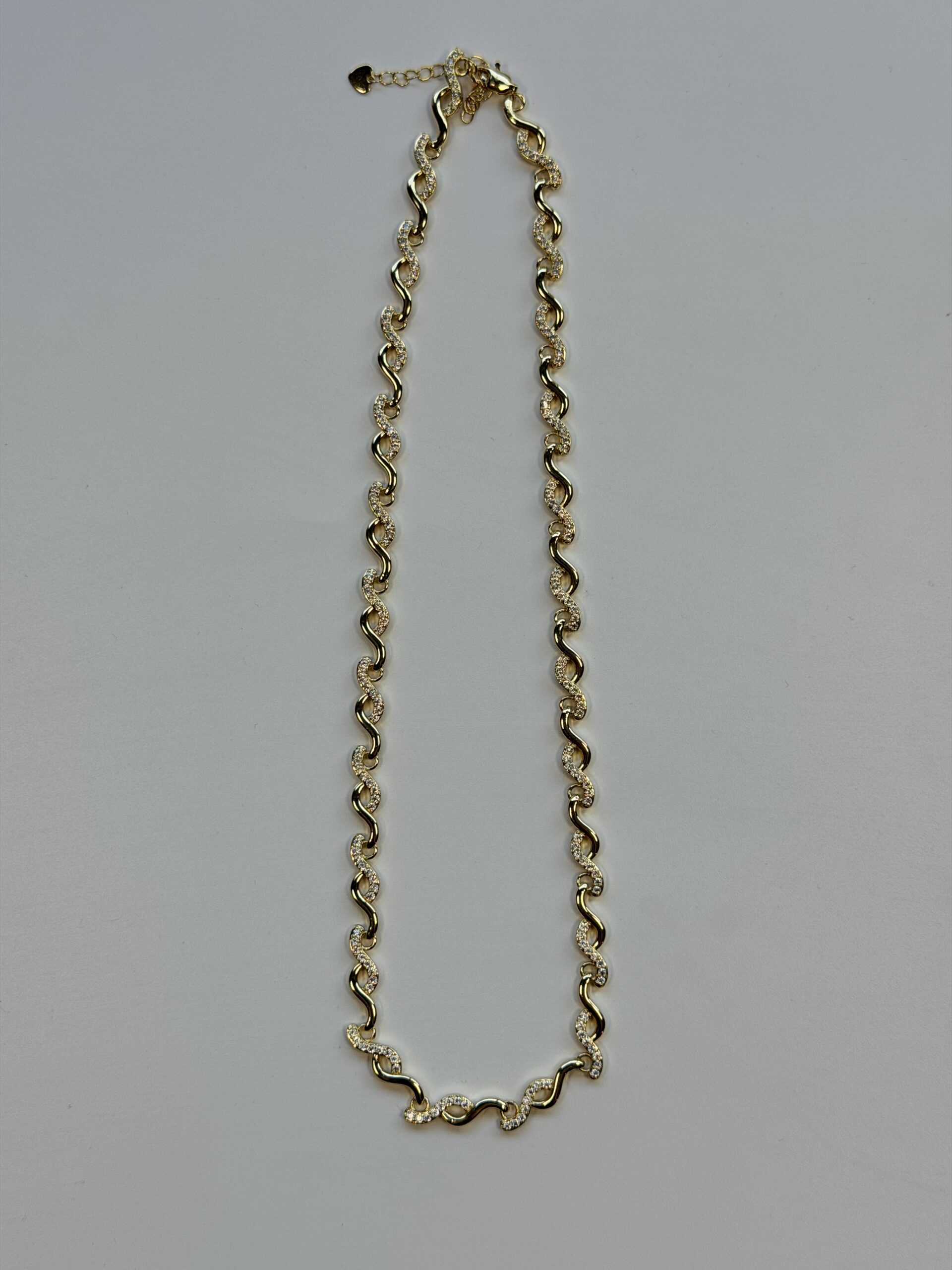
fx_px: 1760
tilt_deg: -87.8
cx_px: 476
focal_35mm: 48
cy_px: 635
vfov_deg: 39.7
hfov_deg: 30.3
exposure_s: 1/415
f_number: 1.78
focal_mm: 6.76
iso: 64
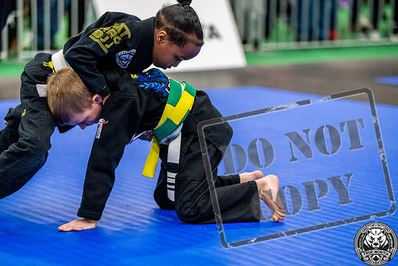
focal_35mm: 132
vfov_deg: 10.4
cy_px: 133
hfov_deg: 15.5
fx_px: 1460
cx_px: 199
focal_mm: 132
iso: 5000
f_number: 2.8
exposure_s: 1/500
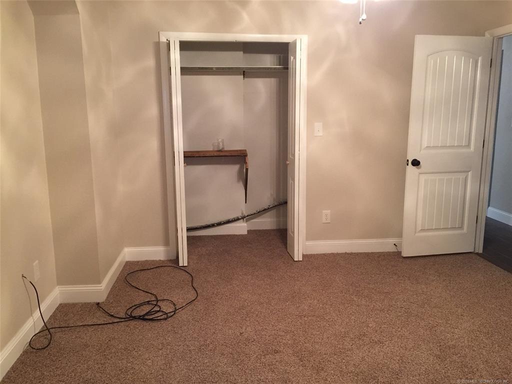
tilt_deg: -10.5
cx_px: 256
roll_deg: +0.3
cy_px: 192
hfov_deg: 61.7
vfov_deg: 48.2
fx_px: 429
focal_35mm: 29
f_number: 2.2
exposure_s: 1/8
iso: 125
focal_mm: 4.15
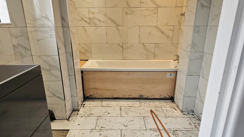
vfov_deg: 44.1
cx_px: 120
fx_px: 168
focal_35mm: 26
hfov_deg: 71.9
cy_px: 85
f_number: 1.7
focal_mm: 6.3
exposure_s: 1/66
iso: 125
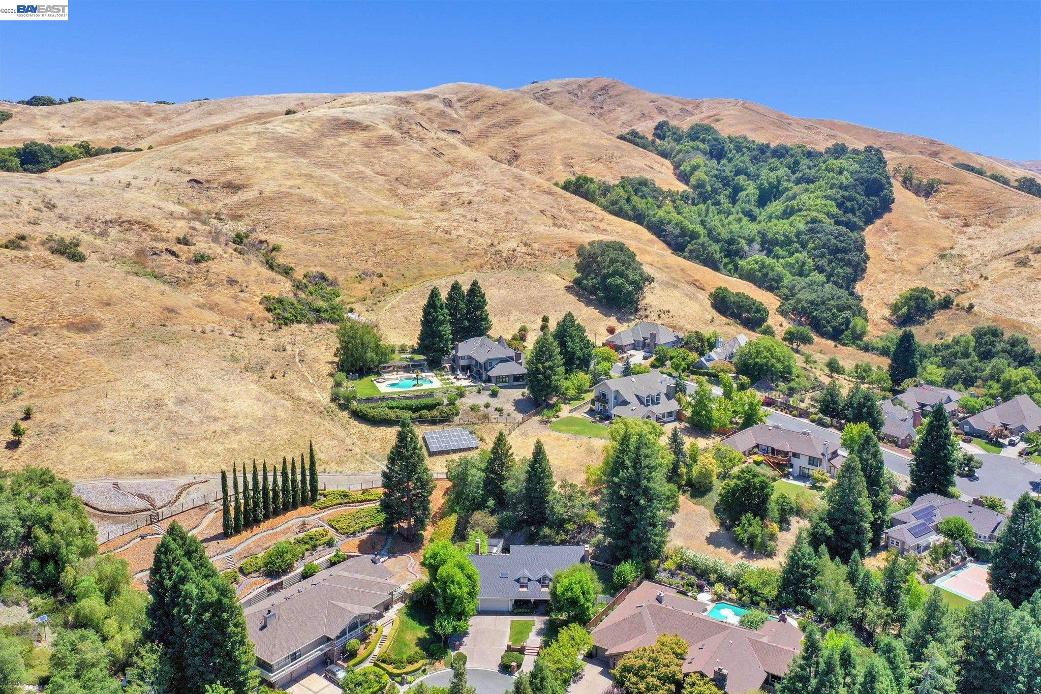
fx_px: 810
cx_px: 520
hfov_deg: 65.5
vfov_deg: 46.4
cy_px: 347
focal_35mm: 28
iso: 100
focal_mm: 10.26
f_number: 5.6
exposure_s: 1/320
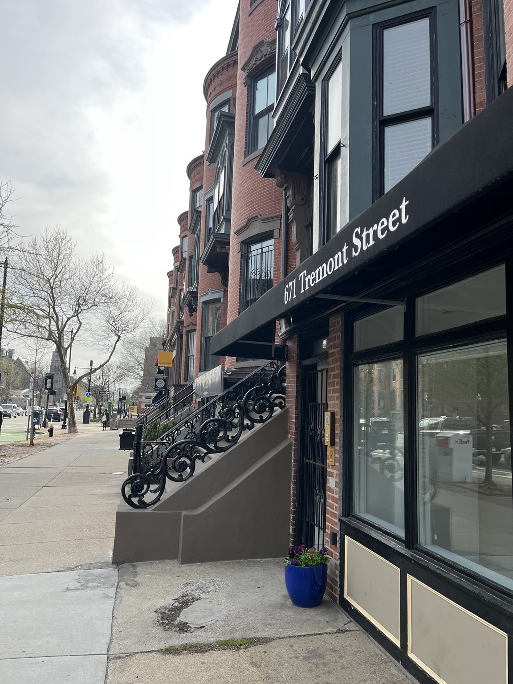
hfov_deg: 53.1
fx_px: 514
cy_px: 342
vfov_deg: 67.3
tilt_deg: +7.6
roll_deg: -3.4
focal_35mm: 26
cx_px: 256
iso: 50
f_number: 1.6
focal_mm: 5.1
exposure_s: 1/1309
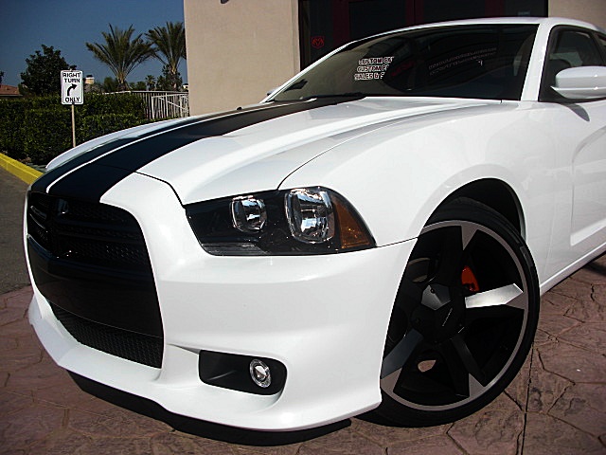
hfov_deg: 51.4
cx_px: 303
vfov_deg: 39.7
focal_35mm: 36
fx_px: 630
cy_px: 228
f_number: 7.9
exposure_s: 1/320
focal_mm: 6.3
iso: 50
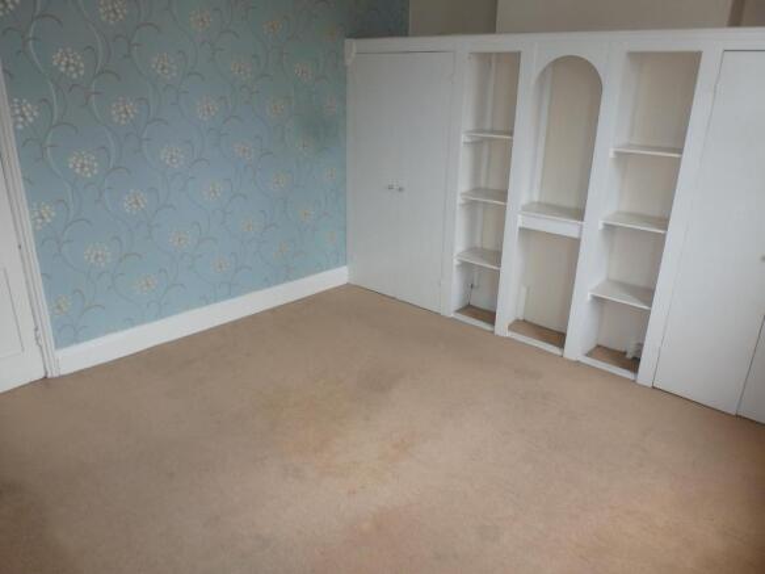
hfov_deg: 71.6
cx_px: 382
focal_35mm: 24
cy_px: 287
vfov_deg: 56.8
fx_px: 530
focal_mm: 4.3
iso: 125
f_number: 3.3
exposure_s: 1/60
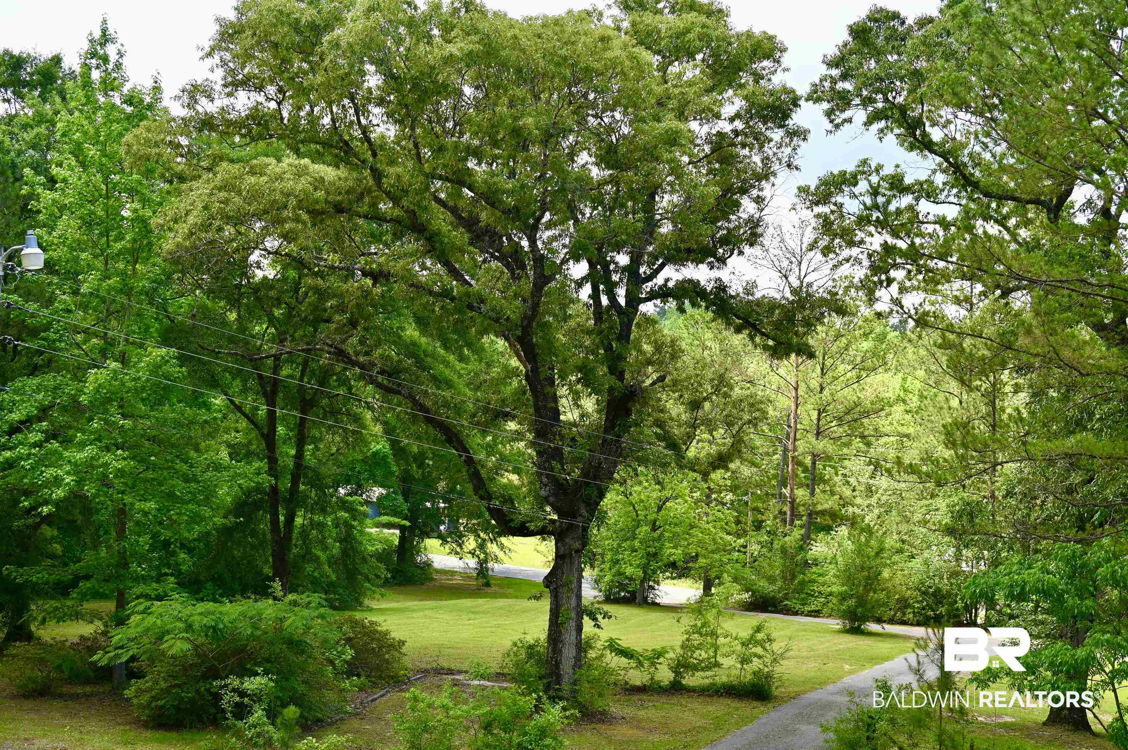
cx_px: 564
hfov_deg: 41.9
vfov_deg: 28.6
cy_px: 375
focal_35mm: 47
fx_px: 1471
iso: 180
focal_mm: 47
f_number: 5.6
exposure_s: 1/250
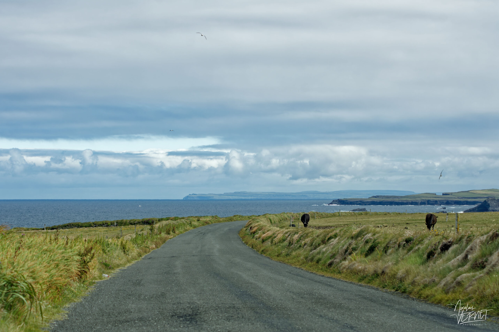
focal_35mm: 105
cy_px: 166
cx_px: 250
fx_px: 1455
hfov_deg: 19.5
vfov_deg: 13.0
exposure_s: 1/1000
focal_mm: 70
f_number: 8
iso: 320
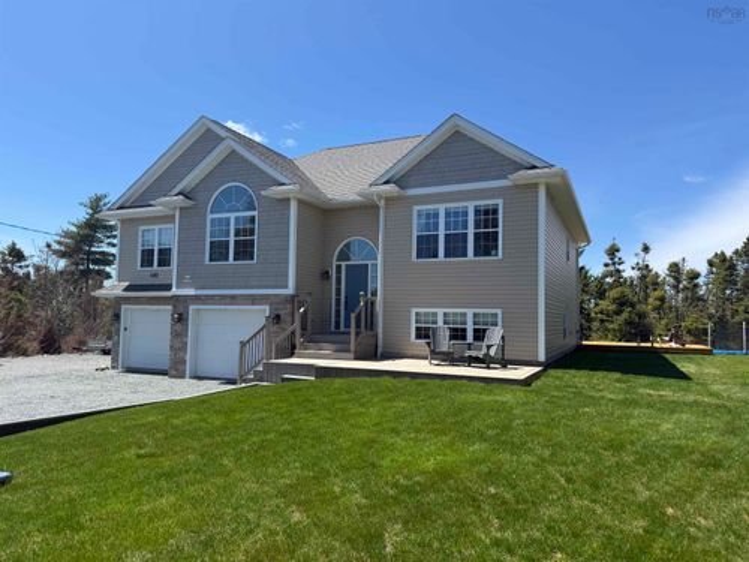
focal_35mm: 24
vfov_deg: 56.8
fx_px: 519
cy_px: 281
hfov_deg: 71.6
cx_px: 374
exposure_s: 1/3425
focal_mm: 6.76
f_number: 1.78
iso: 80
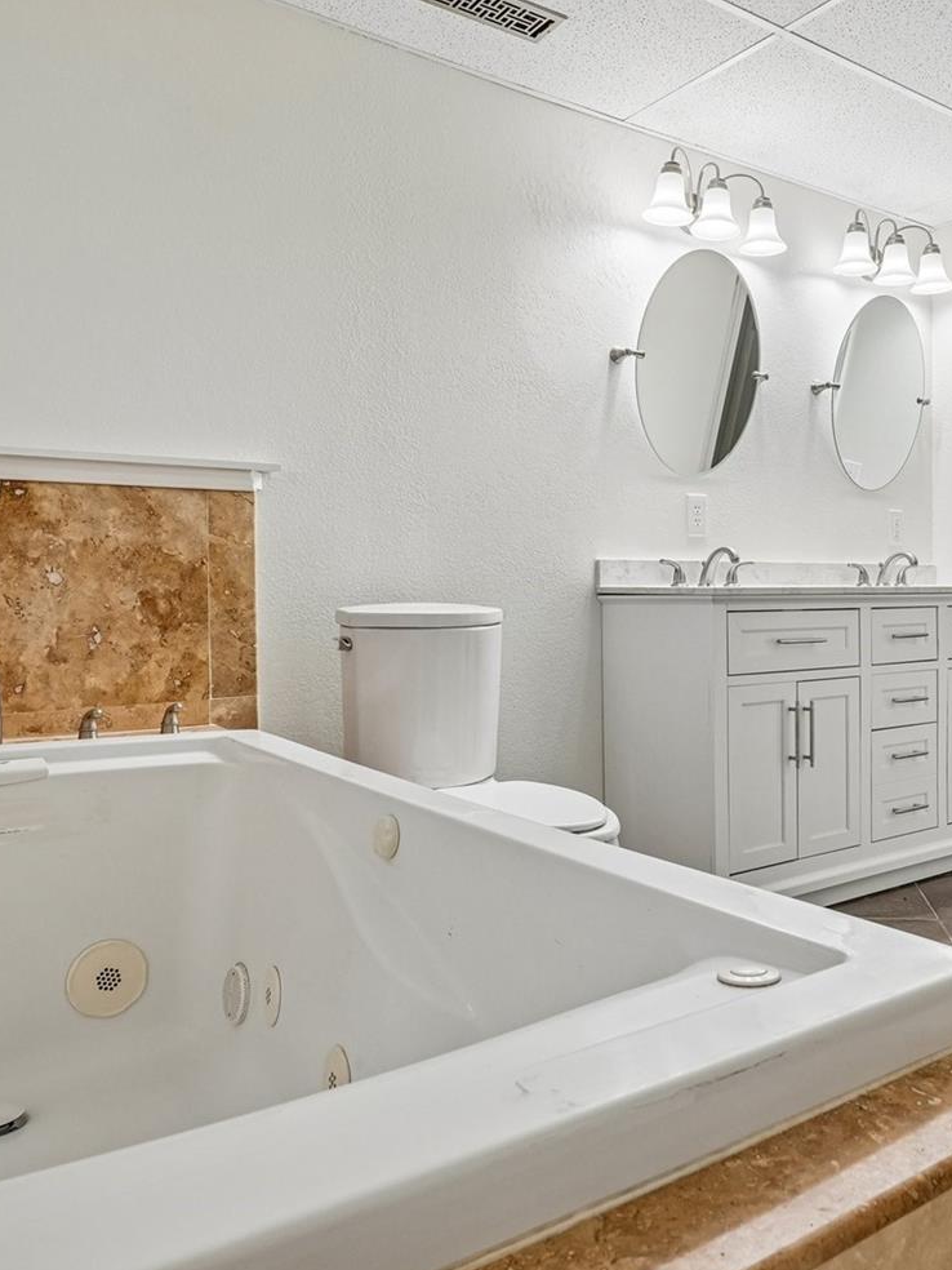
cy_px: 604
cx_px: 606
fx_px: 945
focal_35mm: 26
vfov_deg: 67.7
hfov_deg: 52.8
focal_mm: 11
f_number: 8
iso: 400
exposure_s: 1/30
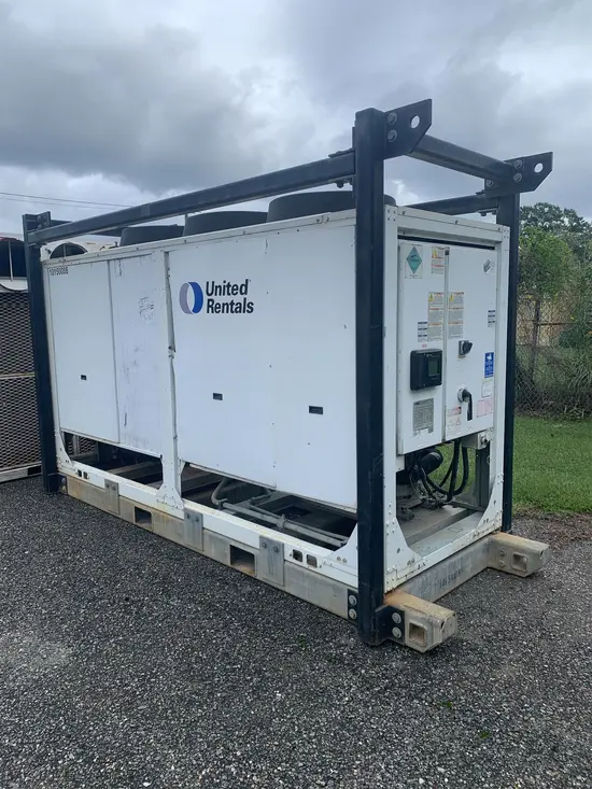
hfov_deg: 53.1
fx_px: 593
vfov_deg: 67.3
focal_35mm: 26
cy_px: 394
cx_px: 296
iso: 25
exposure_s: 1/1634
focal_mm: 4.25
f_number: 1.8
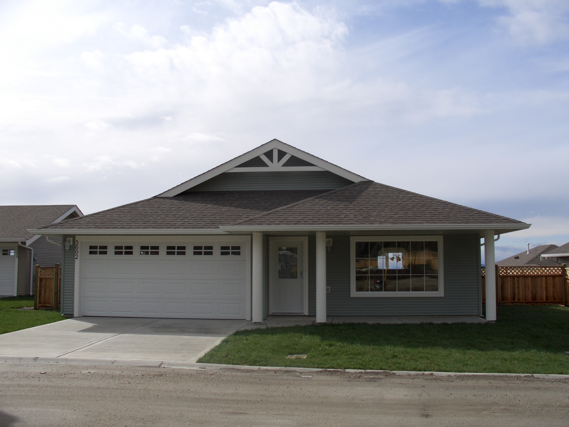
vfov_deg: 42.9
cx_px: 284
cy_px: 214
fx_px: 542
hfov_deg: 55.4
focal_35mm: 33
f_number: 5.6
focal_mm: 7.1
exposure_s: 1/800
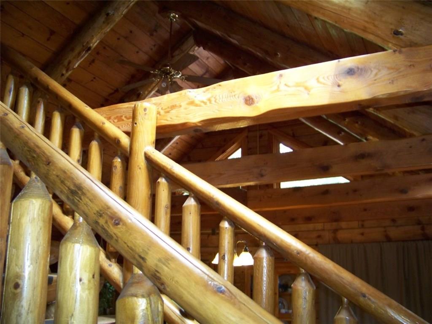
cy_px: 162
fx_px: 449
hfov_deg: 51.4
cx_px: 216
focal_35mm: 36
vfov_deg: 39.7
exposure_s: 1/30
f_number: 2.8
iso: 200
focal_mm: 5.85
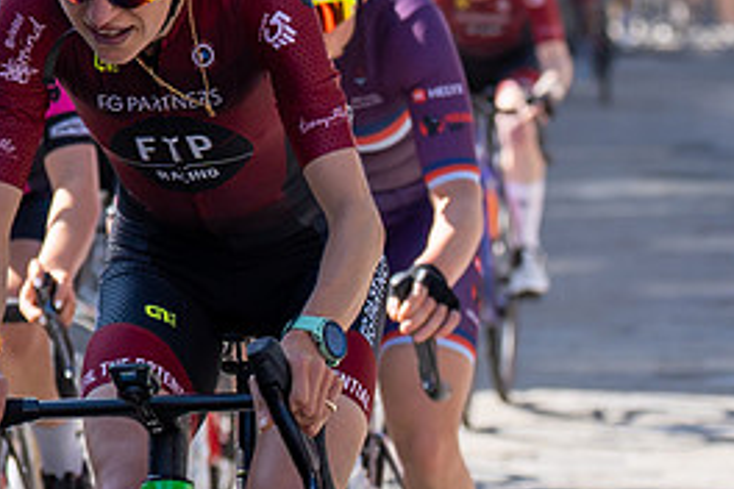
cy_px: 26
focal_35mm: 405
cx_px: 467
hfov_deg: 5.1
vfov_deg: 3.4
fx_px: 8257
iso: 100
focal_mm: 79
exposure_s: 1/1000
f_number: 3.5
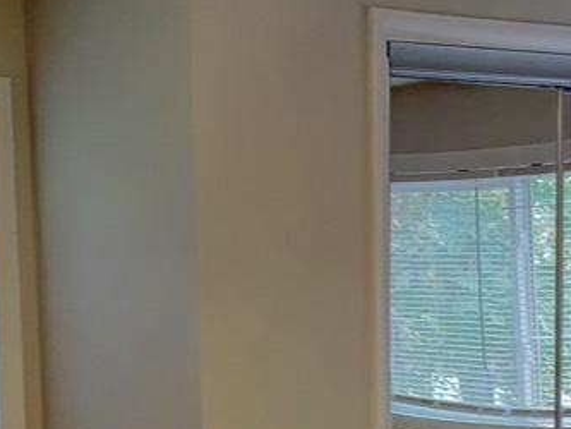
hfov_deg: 16.4
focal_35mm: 120
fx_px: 1980
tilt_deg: -8.5
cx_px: 228
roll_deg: +1.2
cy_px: 698
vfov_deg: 11.7
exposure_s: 1/30
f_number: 1.8
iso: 80
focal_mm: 4.25
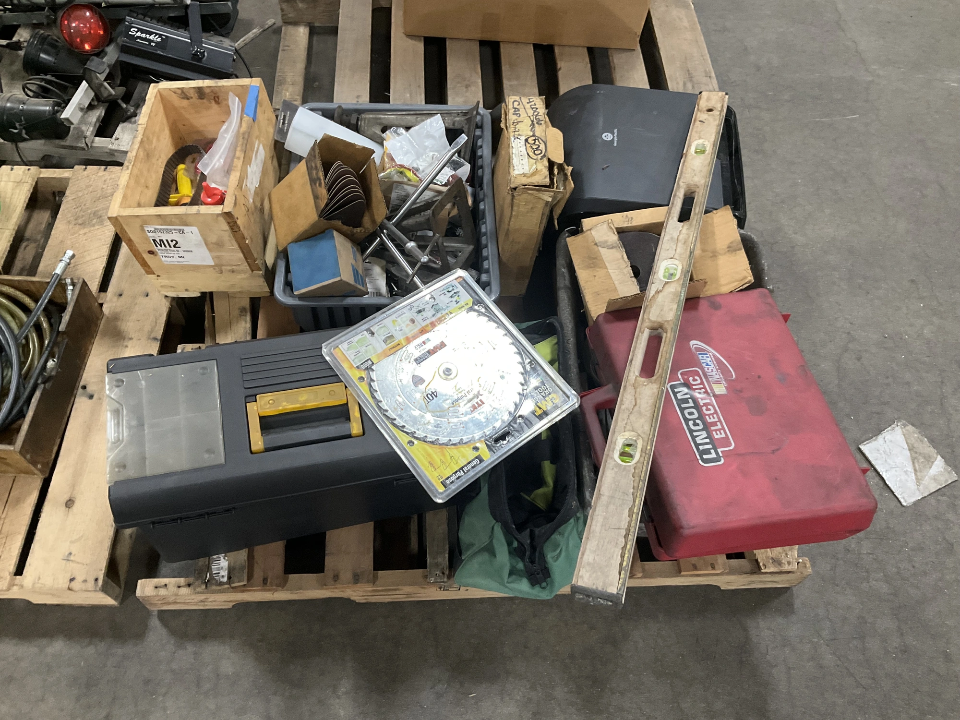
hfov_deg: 61.7
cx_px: 480
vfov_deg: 48.2
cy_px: 360
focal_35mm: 29
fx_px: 804
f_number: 1.8
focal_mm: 3
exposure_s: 1/40
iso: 200
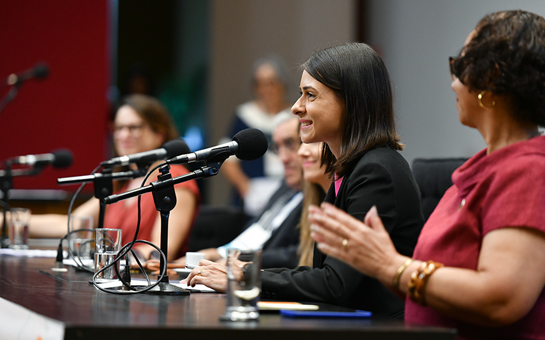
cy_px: 169
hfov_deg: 12.8
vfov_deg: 8.0
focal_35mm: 164
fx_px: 2435
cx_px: 274
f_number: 2.8
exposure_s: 1/160
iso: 2000
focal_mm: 160
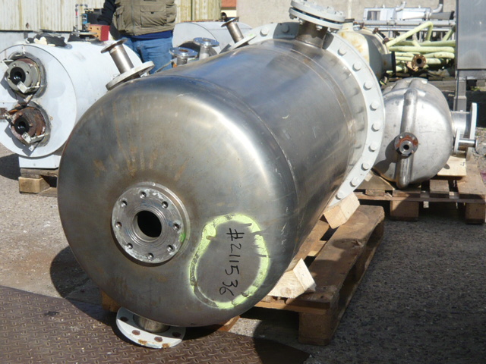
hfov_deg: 39.7
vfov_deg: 30.3
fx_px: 674
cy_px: 182
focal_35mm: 48
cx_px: 243
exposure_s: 1/160
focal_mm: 5.2
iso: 100
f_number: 9
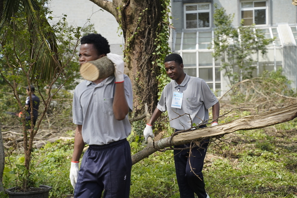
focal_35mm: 64
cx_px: 148
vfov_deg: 21.3
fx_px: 528
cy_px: 99
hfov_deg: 31.4
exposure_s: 1/8000
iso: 1250
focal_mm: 64
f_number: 3.5
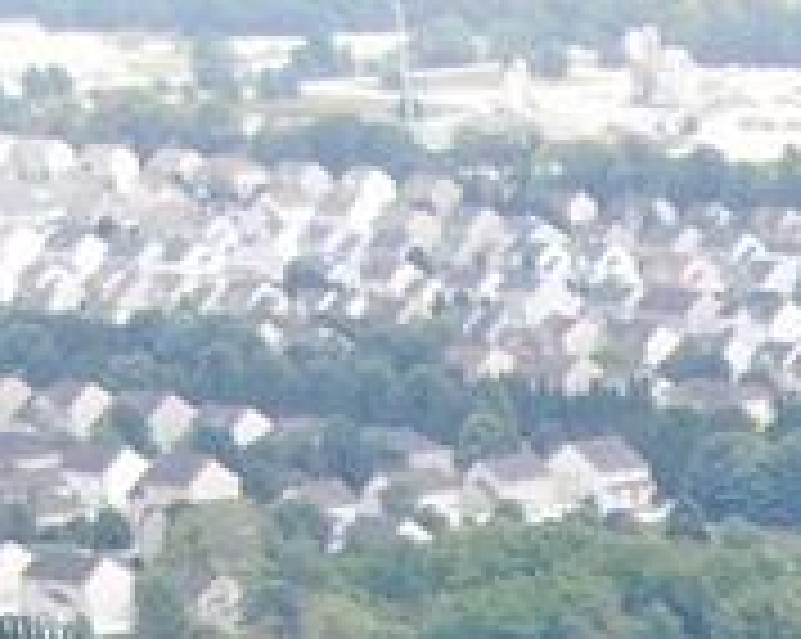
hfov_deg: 9.5
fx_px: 4499
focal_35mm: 190
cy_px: 2286
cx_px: 1616
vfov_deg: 6.8
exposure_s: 1/400
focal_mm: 4.39
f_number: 2.8
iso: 110
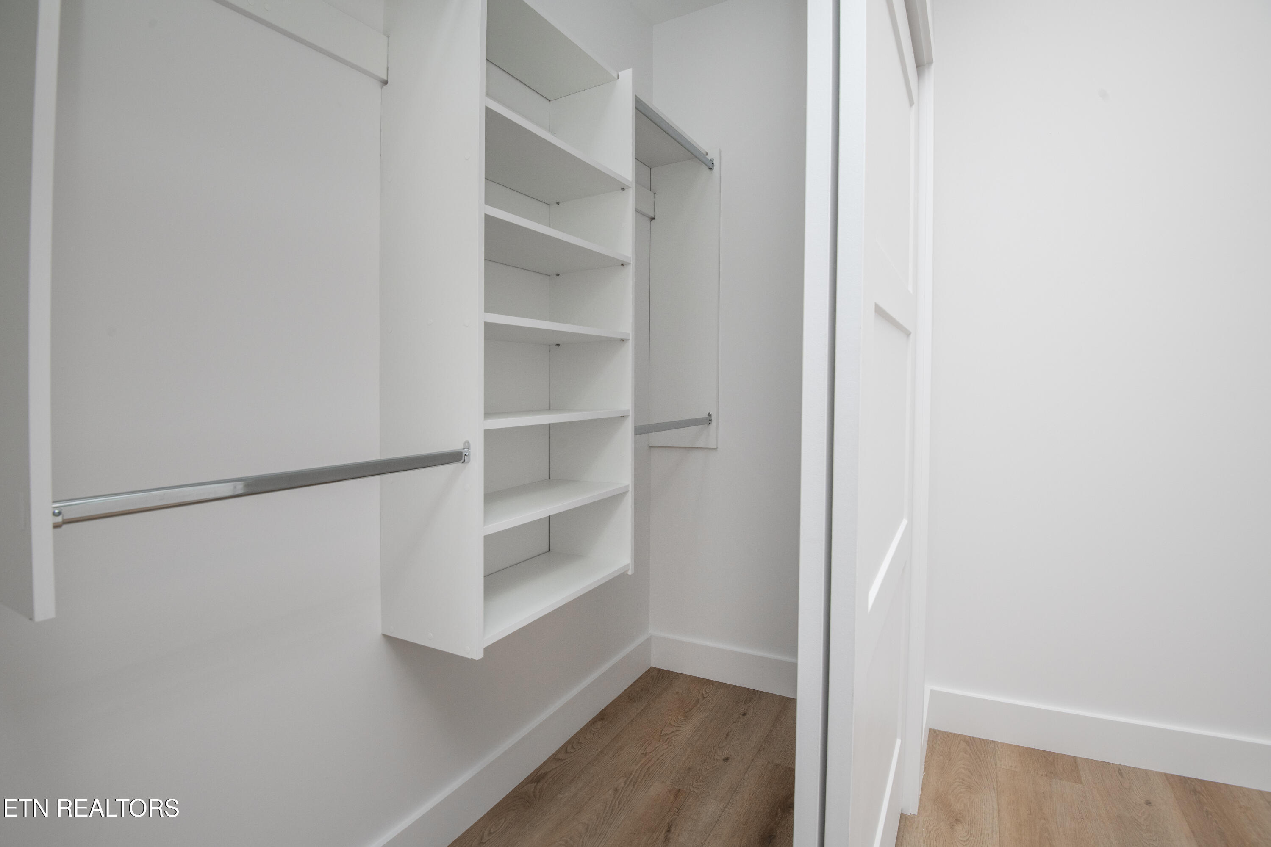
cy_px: 424
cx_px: 636
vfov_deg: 73.7
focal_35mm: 16
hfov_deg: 96.7
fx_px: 565
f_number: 9
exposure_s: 1/250
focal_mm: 16
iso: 400
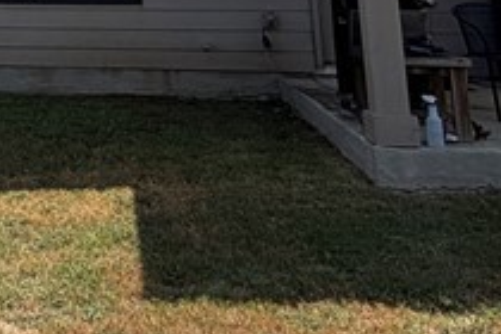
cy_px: -224
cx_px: -162
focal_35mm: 71
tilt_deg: +9.1
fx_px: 988
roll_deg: -0.1
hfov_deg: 24.5
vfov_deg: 16.7
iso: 20
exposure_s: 1/876
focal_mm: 2.22
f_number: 2.2
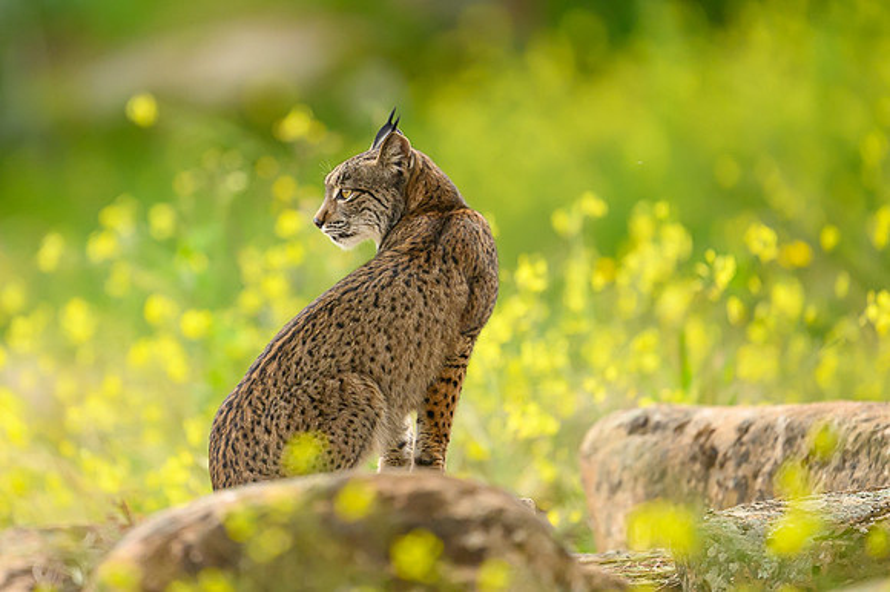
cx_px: 333
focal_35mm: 701
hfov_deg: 2.9
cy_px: 222
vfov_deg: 2.0
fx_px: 17310
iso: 1600
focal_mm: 560
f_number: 4
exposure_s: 1/2000
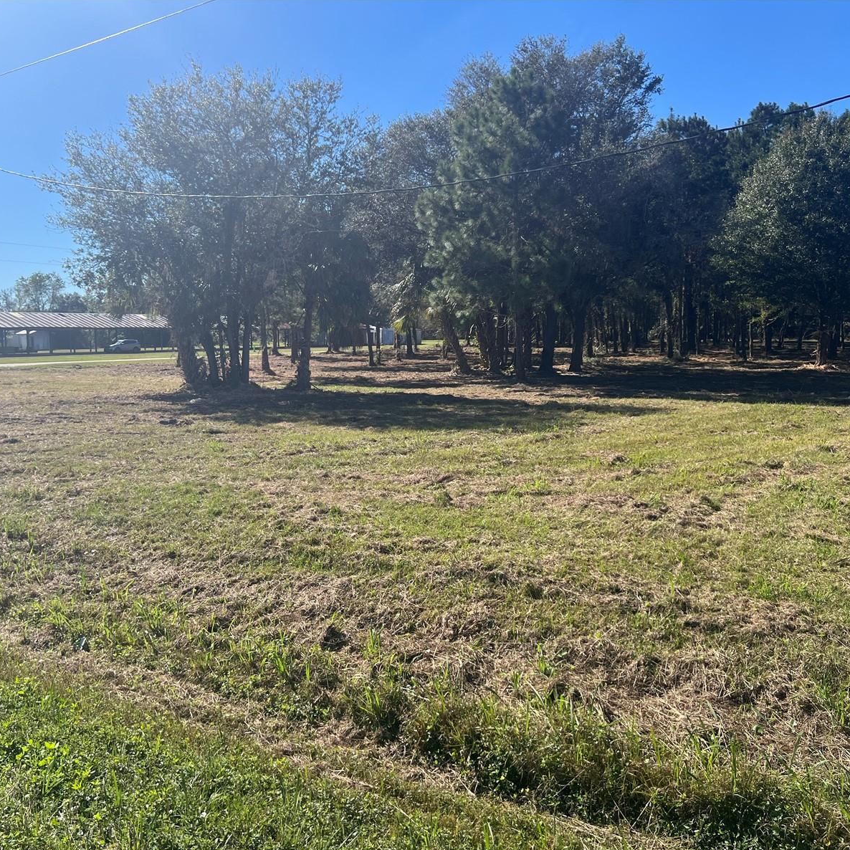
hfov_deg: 52.3
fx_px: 861
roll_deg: +0.5
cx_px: 358
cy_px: 429
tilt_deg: -7.8
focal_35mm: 31
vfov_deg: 52.5
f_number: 1.5
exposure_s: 1/5319
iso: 50
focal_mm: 5.7
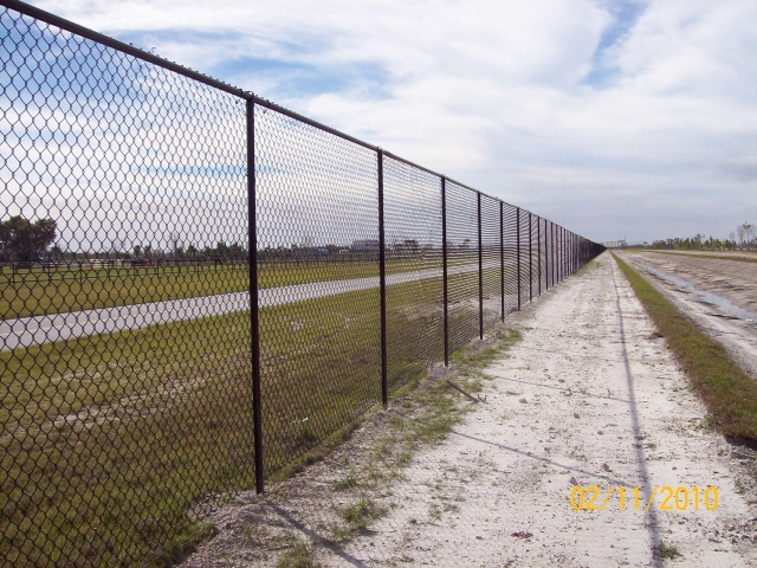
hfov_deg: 51.4
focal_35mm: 36
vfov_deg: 39.7
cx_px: 378
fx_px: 787
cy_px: 284
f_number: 4.8
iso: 80
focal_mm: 6
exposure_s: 1/1008
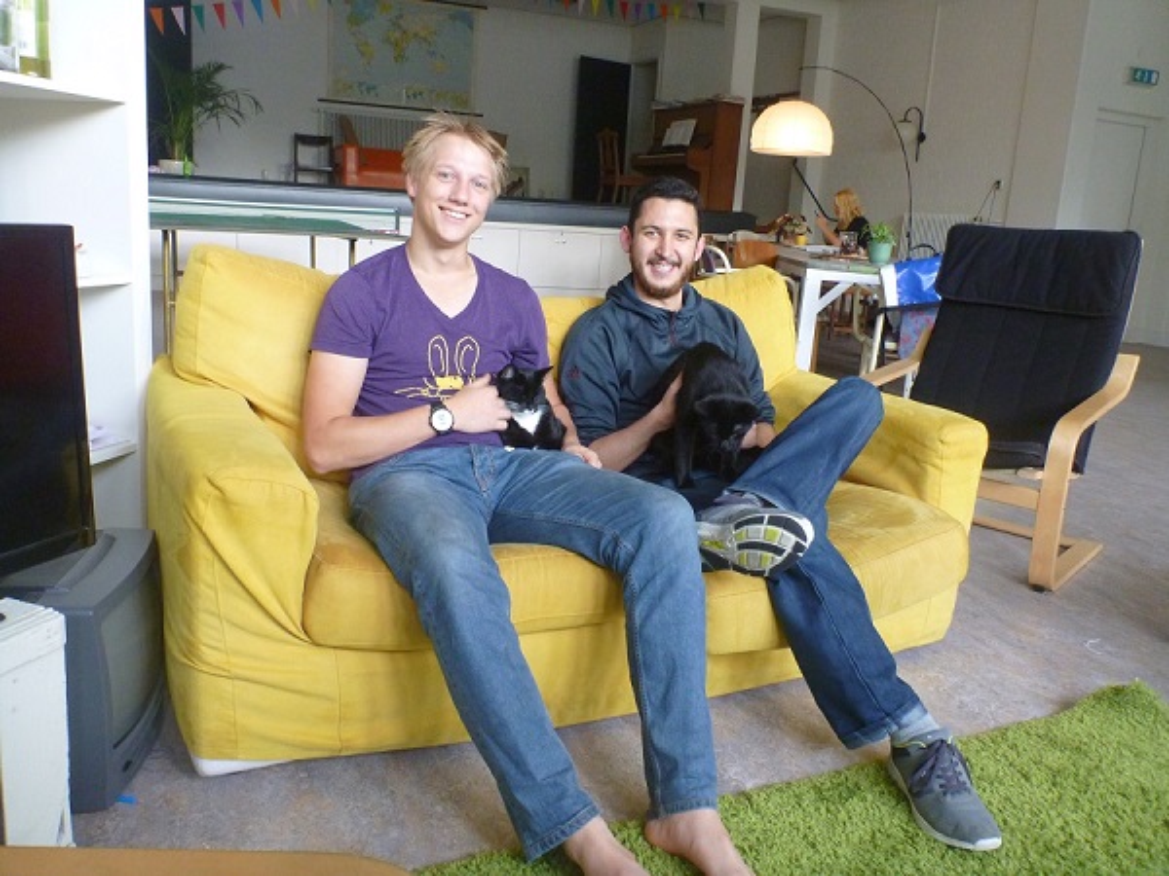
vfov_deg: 49.7
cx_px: 584
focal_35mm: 28
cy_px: 438
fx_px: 946
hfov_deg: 63.4
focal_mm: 4.9
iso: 400
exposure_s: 1/20
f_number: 3.3
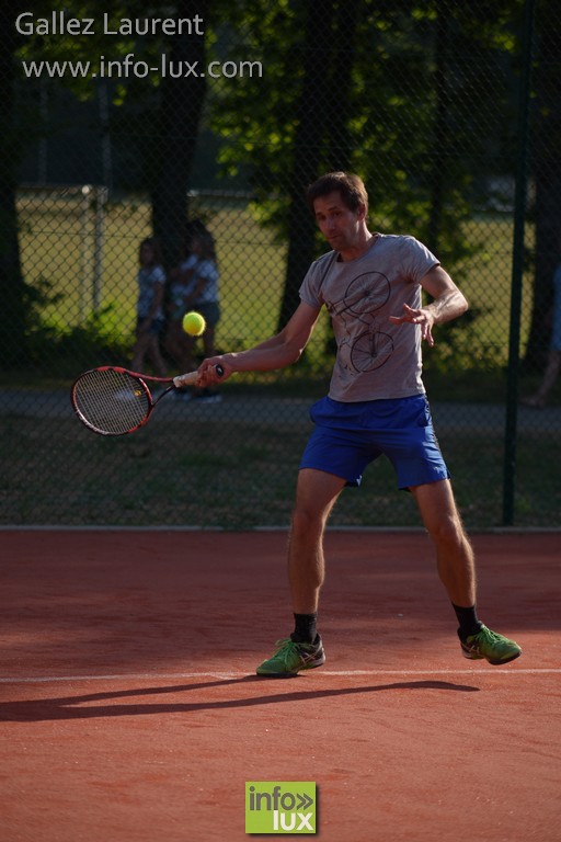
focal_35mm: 180
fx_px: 4207
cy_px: 421
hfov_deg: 7.6
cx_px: 280
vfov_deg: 11.4
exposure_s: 1/1600
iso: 100
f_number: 2.8
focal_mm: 120
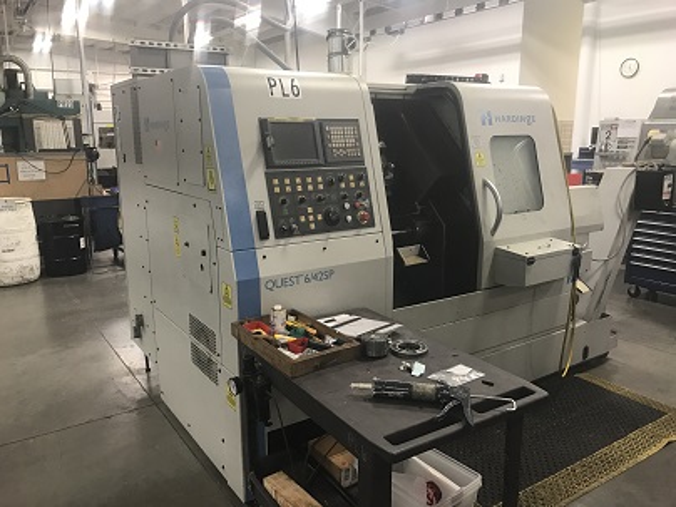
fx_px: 547
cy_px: 254
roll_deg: -0.2
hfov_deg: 63.4
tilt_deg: -11.8
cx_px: 338
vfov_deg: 49.7
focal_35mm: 28
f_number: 1.8
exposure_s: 1/30
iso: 40
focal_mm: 3.99
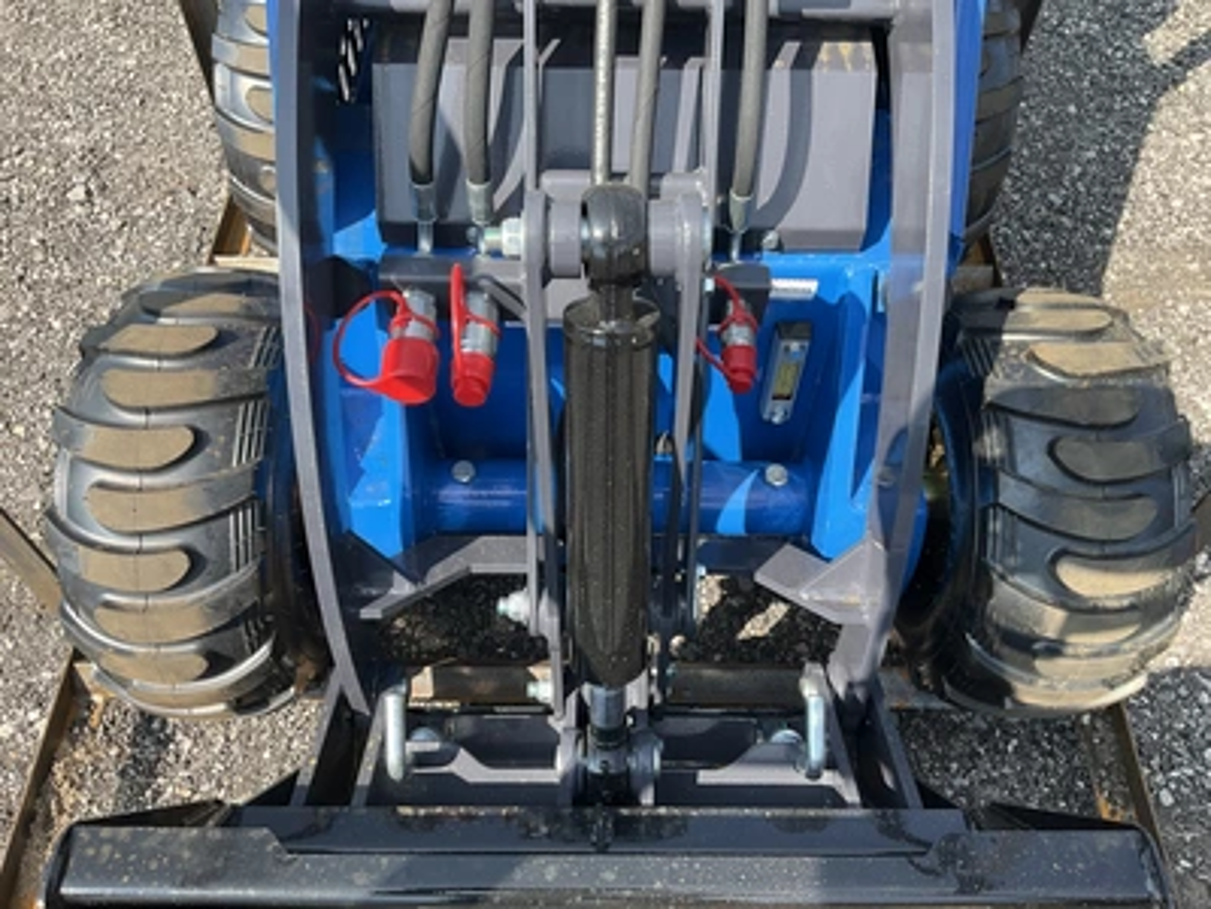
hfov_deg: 61.7
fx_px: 1015
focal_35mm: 29
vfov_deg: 48.2
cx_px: 606
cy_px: 454
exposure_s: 1/454
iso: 25
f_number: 1.8
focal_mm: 3
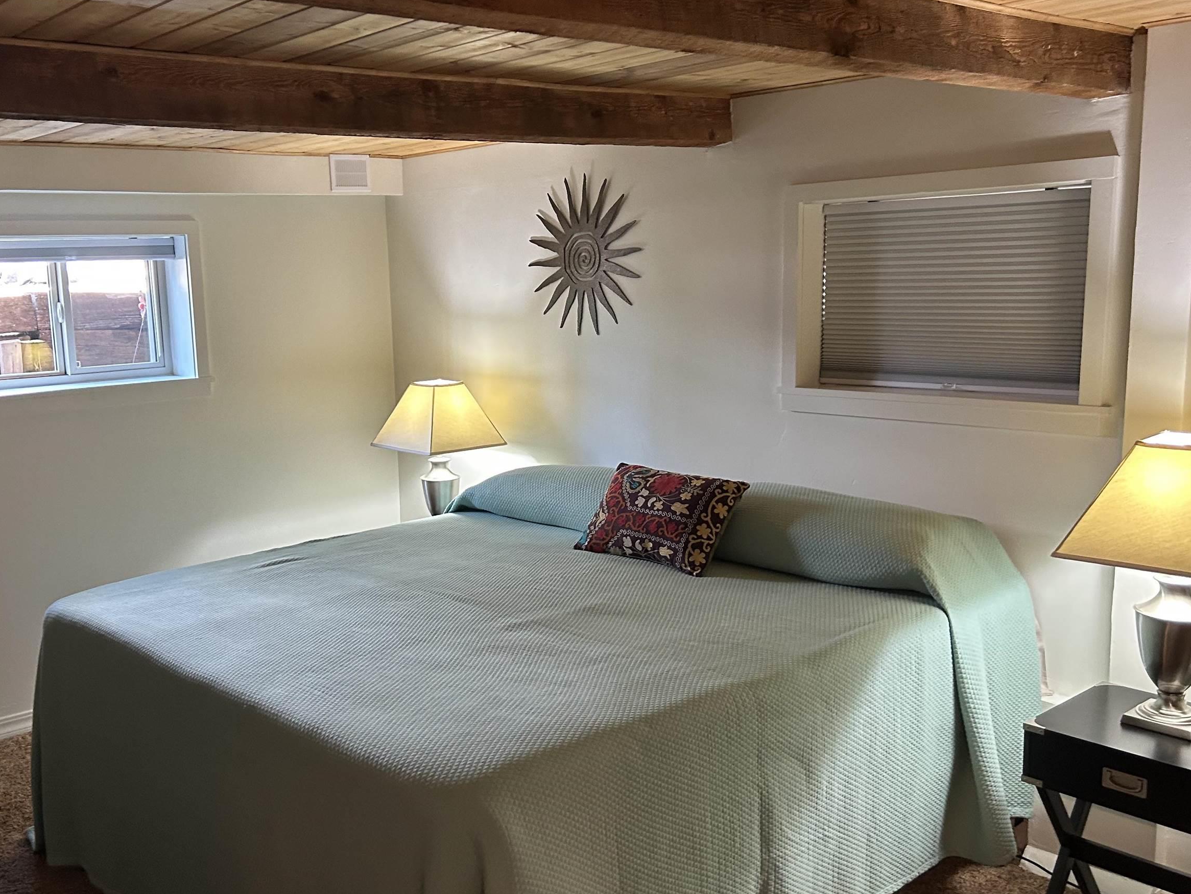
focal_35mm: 35
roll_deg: +2.9
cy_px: 463
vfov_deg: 40.7
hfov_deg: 52.3
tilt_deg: -8.4
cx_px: 474
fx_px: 1204
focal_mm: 5.7
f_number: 1.5
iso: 200
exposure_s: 1/60
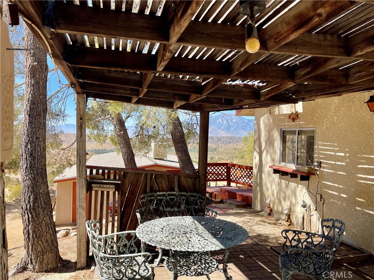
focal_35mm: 25
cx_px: 187
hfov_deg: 69.4
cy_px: 140
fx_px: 270
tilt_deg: -1.2
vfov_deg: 54.9
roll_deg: -1.0
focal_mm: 5.1
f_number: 1.6
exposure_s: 1/1689
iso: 32
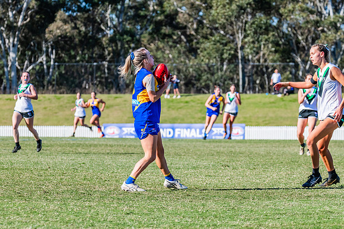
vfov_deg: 6.1
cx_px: 163
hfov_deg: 9.1
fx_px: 2160
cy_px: 108
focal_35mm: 226
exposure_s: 1/1250
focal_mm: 210
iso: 640
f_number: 9
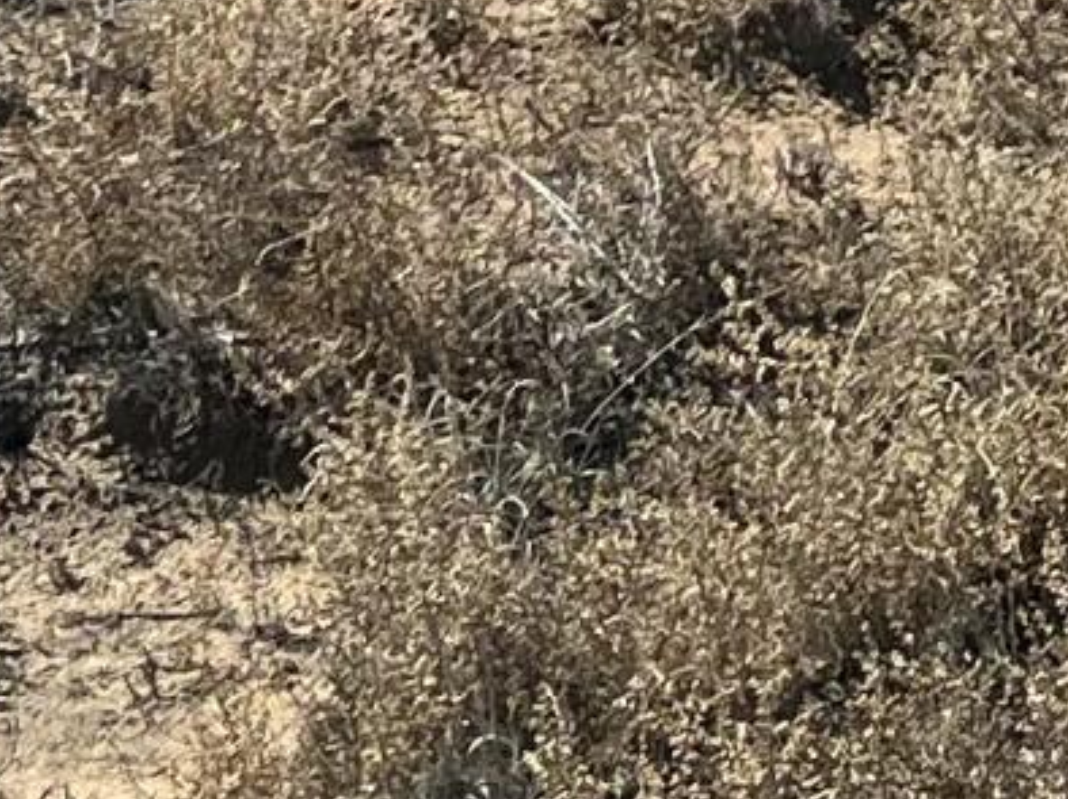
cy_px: -1587
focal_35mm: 198
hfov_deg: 9.7
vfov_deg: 6.8
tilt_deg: +1.4
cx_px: 1556
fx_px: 6105
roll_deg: -1.8
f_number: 1.6
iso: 50
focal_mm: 5.1
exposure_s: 1/6897
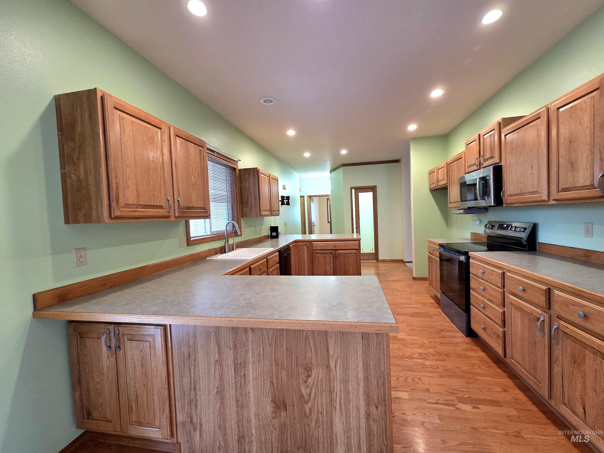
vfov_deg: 89.9
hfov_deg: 106.2
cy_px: 226
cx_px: 302
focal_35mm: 13
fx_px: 227
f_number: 2.2
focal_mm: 2.2
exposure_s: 1/60.2
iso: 320
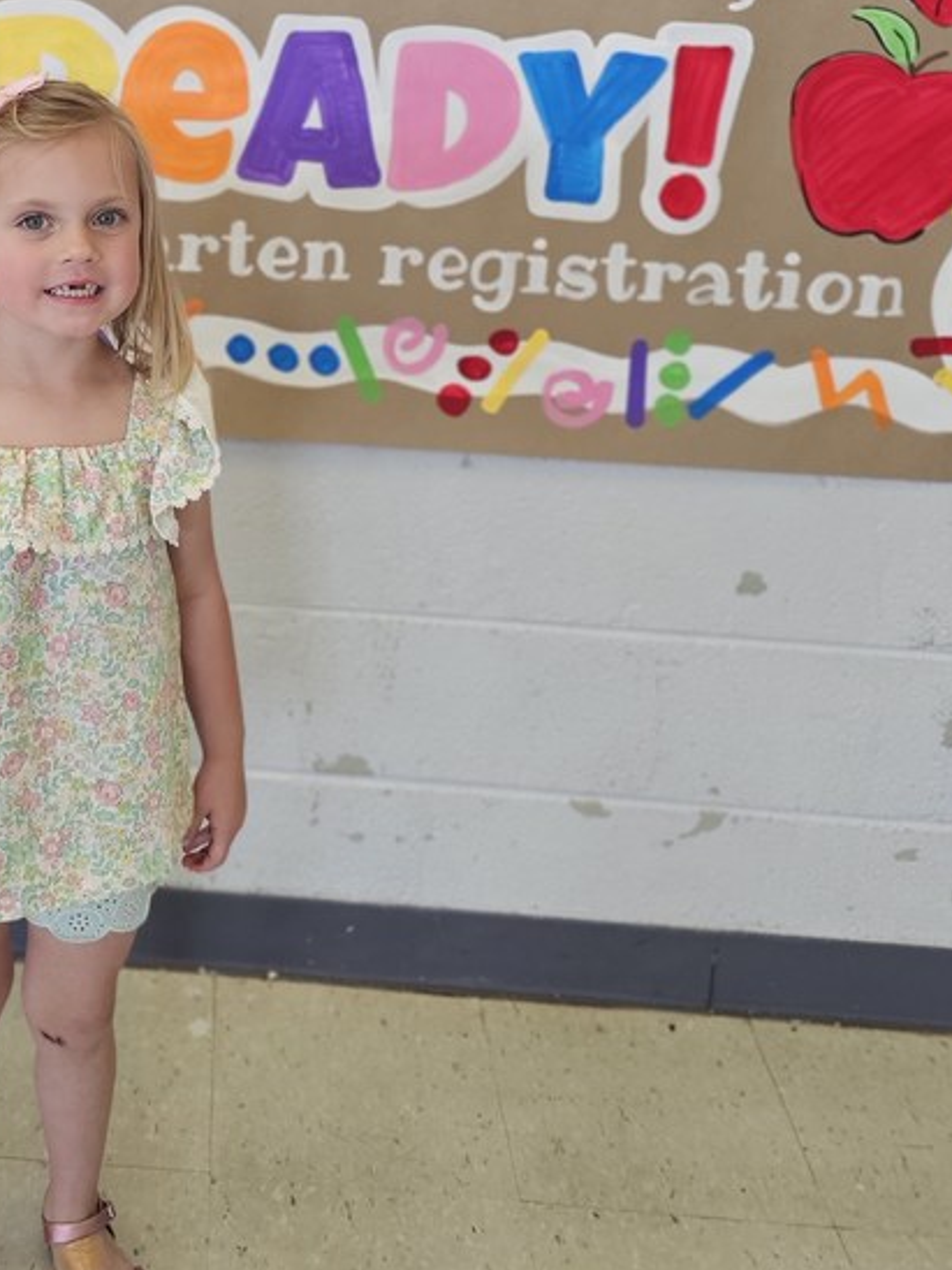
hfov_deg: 32.7
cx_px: 192
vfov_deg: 41.3
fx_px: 1577
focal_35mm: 43
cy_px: 197
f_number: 1.7
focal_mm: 6.3
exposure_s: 1/120
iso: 200
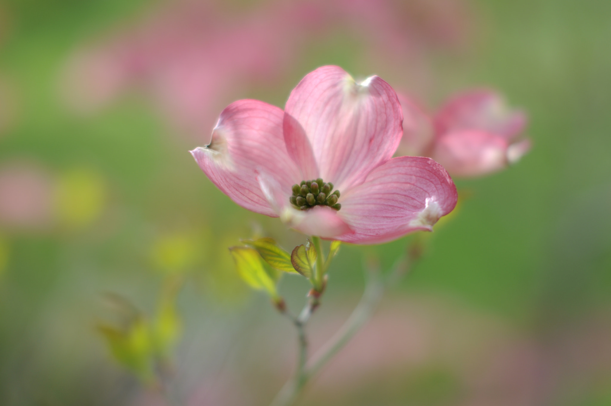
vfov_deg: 18.1
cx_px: 306
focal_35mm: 75
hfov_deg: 27.0
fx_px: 1271
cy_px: 203
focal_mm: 50
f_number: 1.8
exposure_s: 1/640
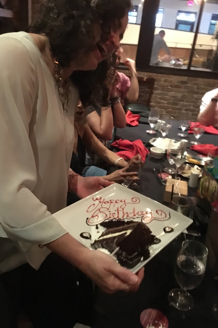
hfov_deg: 42.3
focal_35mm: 31
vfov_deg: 60.3
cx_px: 99
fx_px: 282
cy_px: 165
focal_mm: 4.15
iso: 1600
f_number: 2.2
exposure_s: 1/15
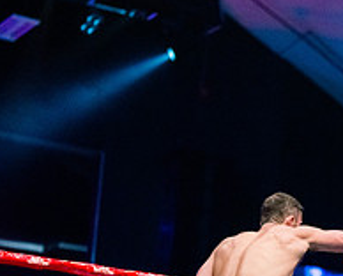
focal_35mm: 140
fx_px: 1424
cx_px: 393
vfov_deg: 11.0
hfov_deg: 13.4
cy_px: 266
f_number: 1.4
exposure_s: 1/1600
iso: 6400
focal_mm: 50
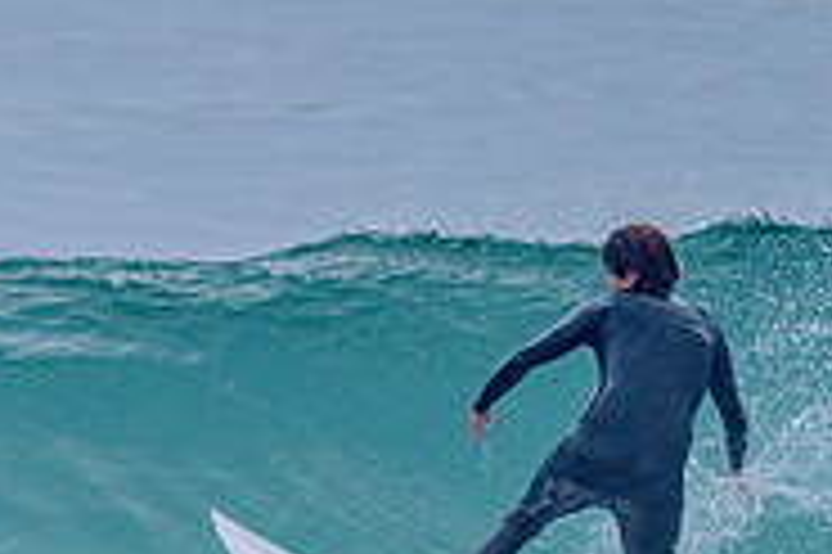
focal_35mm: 1924
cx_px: 429
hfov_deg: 1.1
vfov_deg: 0.7
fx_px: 44425
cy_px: 486
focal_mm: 500
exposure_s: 1/2000
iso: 1800
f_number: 5.6
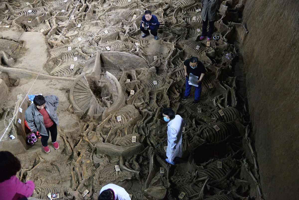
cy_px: 100
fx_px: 332
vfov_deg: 33.4
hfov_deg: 48.4
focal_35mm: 40
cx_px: 150
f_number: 4
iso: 3200
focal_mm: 40
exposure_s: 1/250
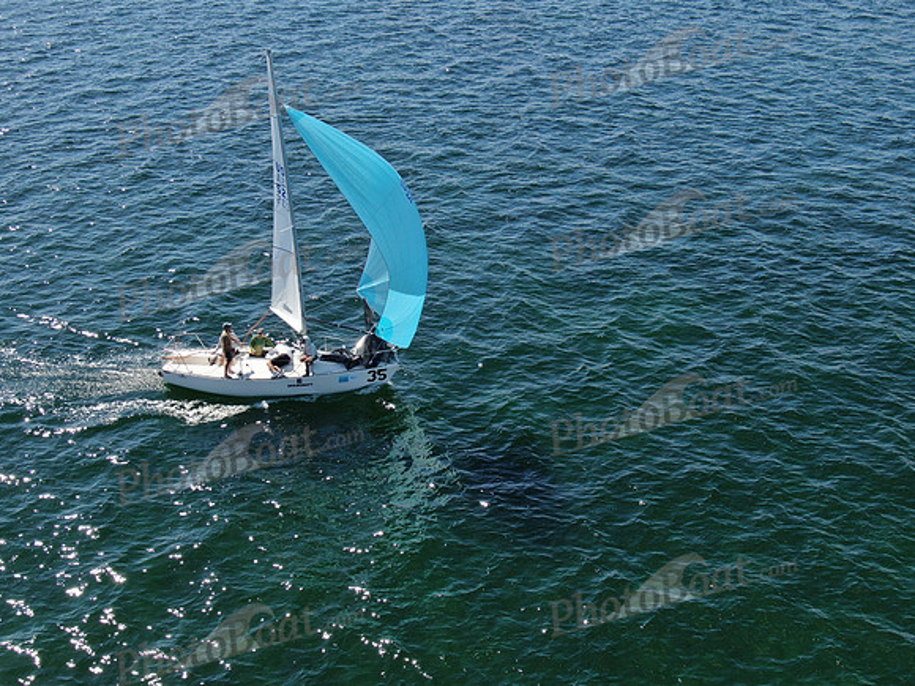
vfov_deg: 30.3
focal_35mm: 48
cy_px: 343
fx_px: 1269
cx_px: 458
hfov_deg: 39.7
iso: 100
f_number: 3.8
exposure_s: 1/640
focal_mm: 8.6
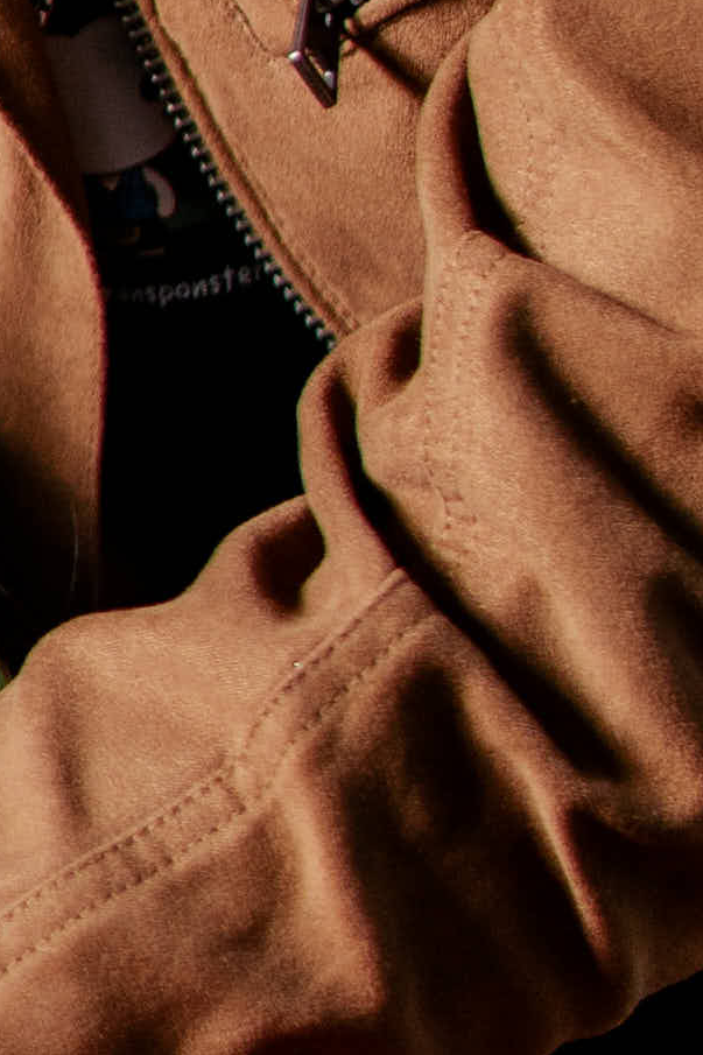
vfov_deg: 8.8
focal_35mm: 232
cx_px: -396
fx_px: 6798
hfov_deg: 5.8
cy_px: 3
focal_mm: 35
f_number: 1.4
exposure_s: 1/8000
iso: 100
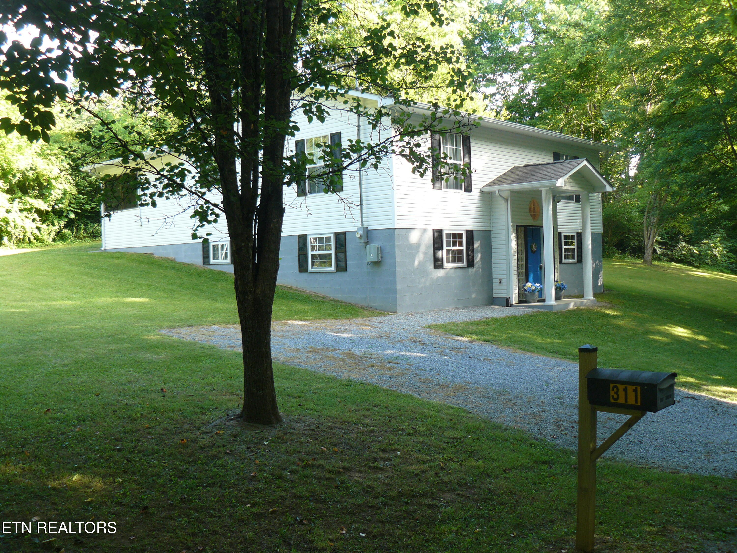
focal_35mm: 36
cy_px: 276
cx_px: 368
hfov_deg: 51.4
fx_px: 766
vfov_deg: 39.7
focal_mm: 6
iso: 100
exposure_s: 1/50
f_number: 2.8
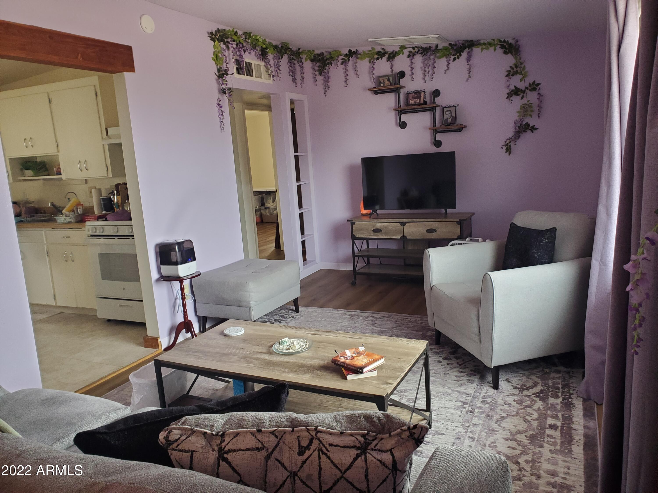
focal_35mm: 26
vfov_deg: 53.1
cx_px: 329
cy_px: 246
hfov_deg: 67.3
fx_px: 494
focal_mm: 4.3
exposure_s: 1/59
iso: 250
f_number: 2.4
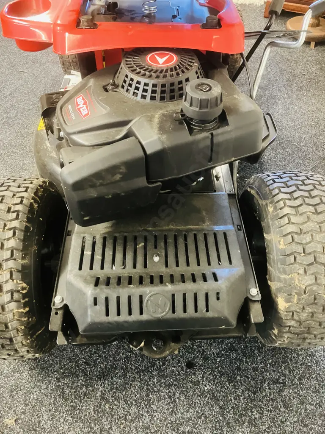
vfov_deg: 63.4
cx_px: 162
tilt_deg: -49.0
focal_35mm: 28
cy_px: 217
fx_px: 351
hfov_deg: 49.7
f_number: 1.8
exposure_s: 1/25
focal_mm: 3.99
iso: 640
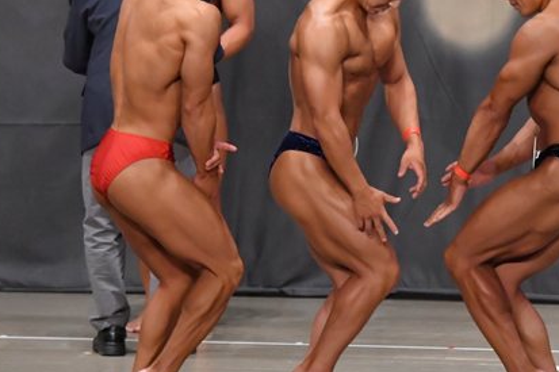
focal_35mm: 351
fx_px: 5448
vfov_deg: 3.9
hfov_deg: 5.9
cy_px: 152
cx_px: 353
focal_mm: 125
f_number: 5.6
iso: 6400
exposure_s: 1/400
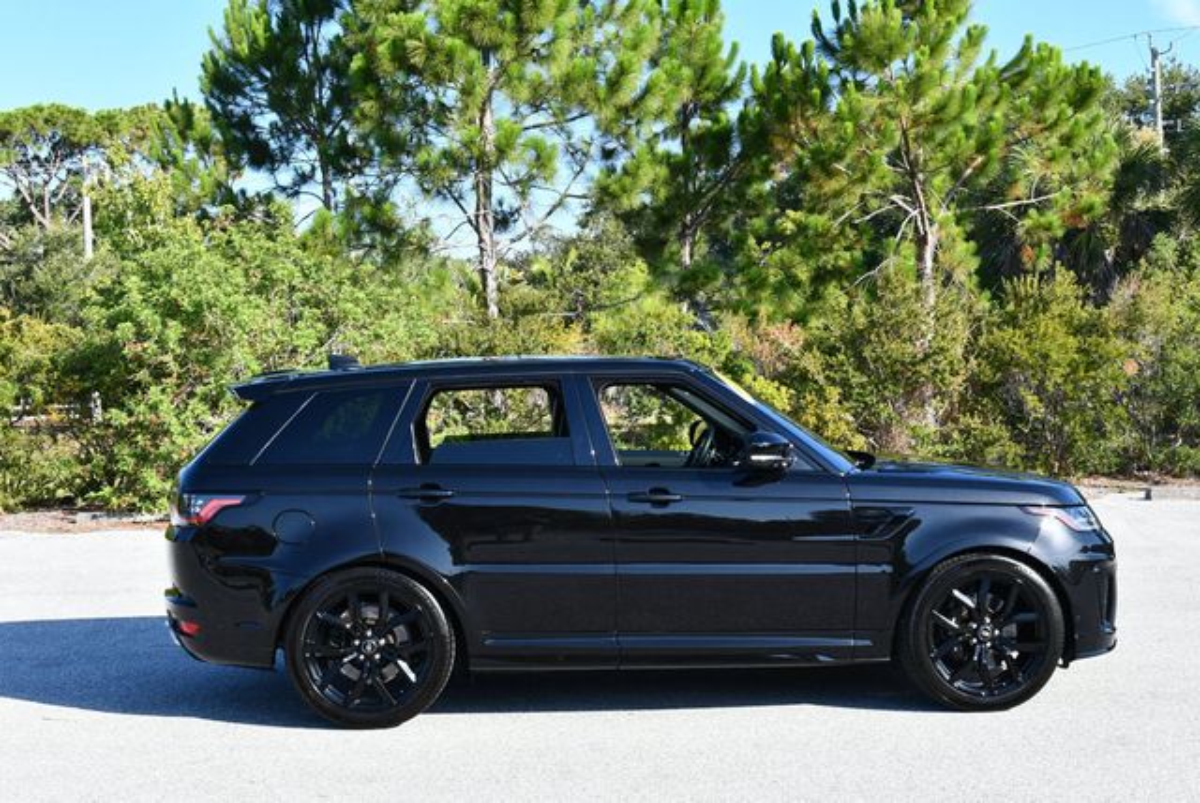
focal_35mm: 48
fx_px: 1601
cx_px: 600
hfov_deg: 41.1
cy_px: 402
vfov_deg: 28.1
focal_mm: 24
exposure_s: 1/250
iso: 200
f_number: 6.3
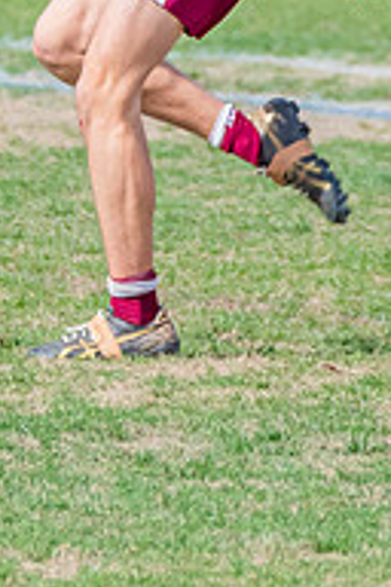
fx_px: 25804
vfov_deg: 1.3
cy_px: -257
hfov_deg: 0.9
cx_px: -112
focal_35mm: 1584
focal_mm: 300
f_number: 8
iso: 800
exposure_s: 1/1600
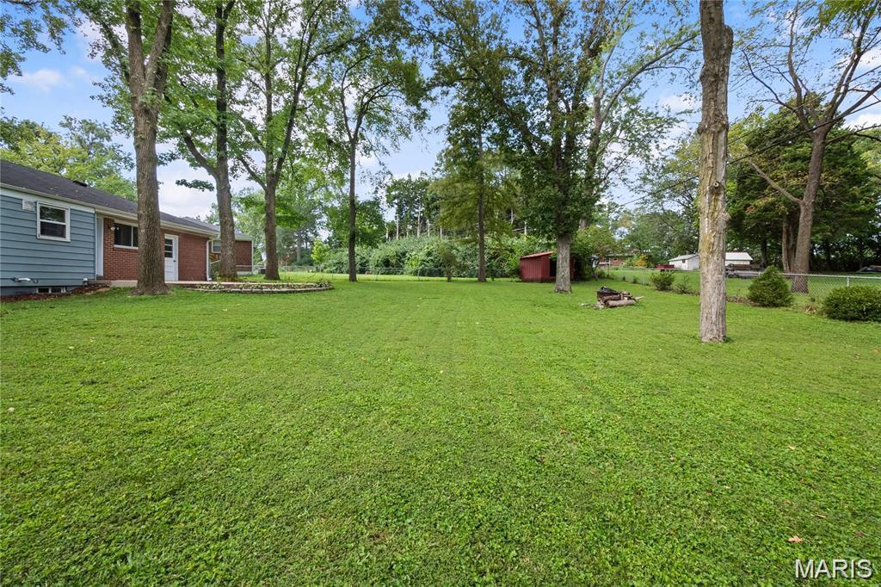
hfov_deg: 104.3
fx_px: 342
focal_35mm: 14
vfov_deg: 81.2
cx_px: 440
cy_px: 294
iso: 400
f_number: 10
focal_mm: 7
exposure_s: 1/80
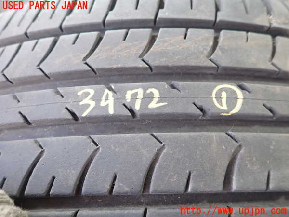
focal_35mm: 25
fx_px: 209
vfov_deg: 54.9
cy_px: 108
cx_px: 144
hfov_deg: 69.4
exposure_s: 1/30
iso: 250
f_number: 2
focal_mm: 4.5
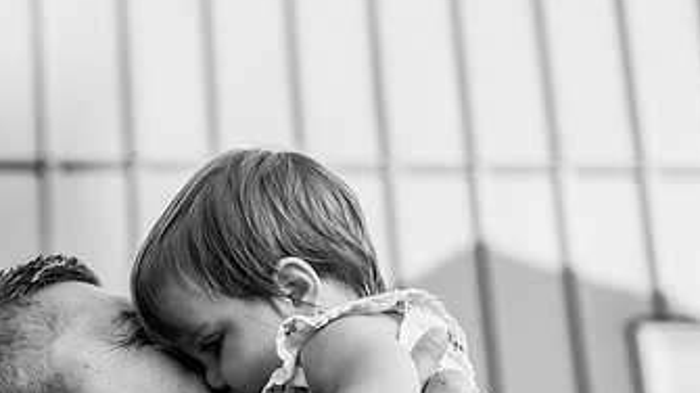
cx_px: 148
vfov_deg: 9.5
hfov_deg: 16.8
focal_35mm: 127
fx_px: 2356
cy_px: 187
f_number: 4
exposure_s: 1/500
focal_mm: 70
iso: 320
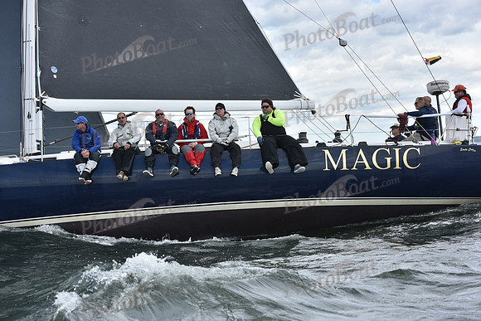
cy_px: 160
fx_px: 1042
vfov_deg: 17.5
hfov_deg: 26.0
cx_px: 240
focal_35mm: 78
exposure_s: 1/1000
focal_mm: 78
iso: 320
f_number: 5.6
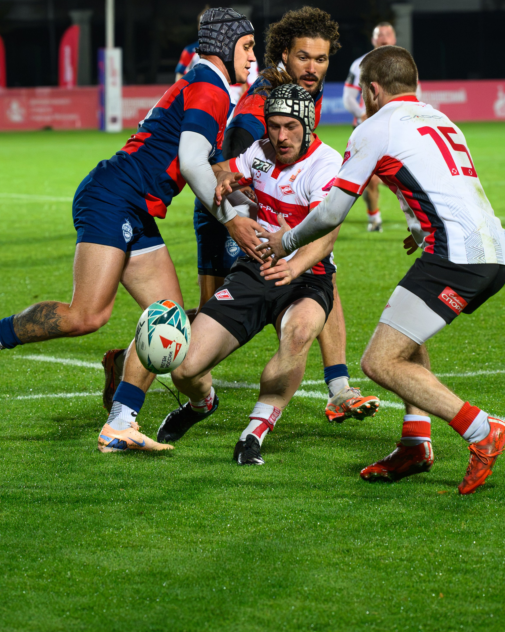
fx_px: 4377
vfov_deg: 8.3
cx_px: 226
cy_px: 198
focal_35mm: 234
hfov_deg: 6.6
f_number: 4.5
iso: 4000
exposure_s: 1/1600
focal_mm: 120
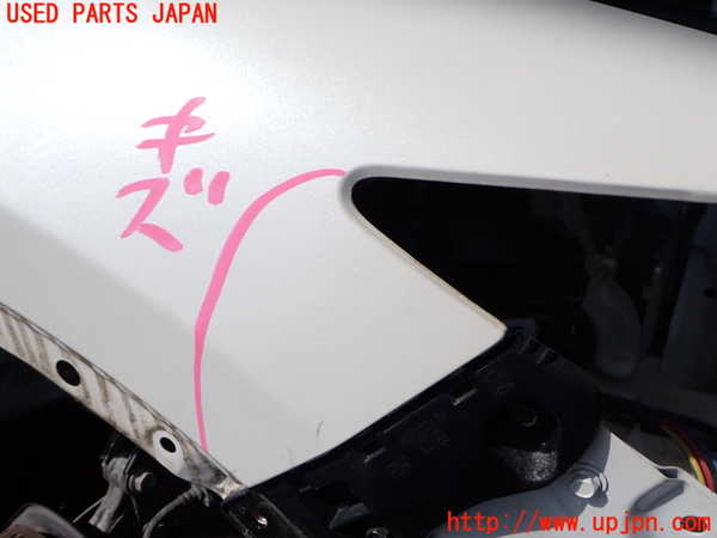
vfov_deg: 46.8
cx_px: 358
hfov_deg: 60.0
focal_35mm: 30
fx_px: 621
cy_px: 269
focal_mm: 5.4
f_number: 9
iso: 100
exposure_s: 1/320
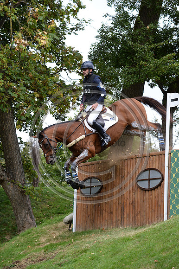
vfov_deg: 15.2
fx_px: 1008
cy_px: 134
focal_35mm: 135
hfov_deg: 10.1
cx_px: 90
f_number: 6.3
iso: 1000
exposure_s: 1/800
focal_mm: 135
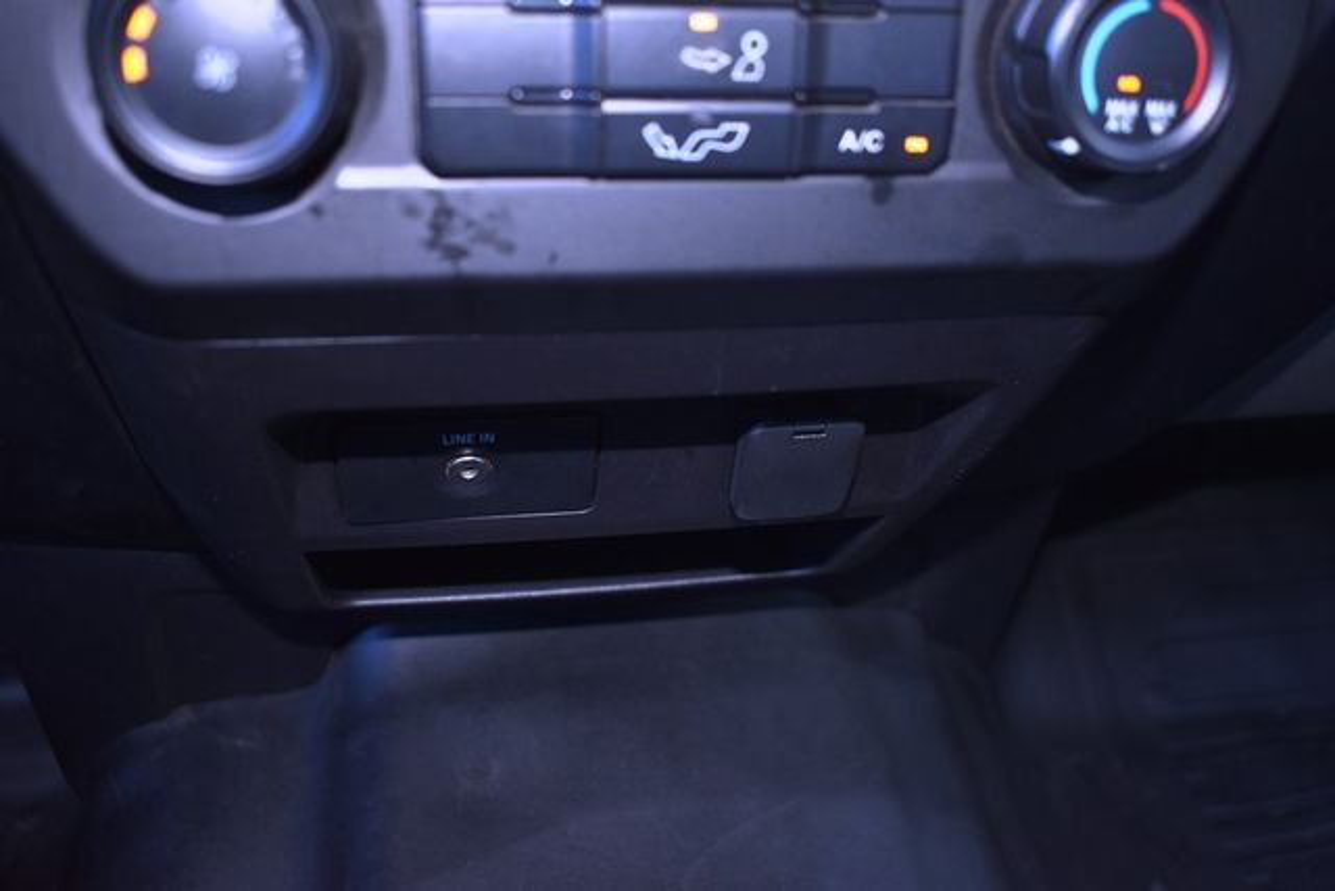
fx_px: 1335
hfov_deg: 53.1
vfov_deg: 36.9
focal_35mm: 36
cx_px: 668
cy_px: 446
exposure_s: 1/60
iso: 560
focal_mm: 24
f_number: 3.8
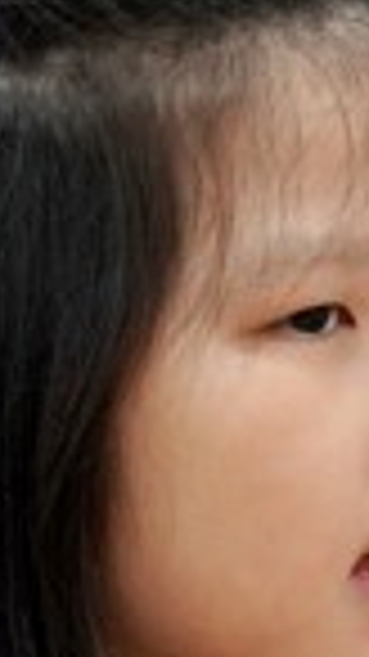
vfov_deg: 1.7
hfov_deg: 0.9
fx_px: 22535
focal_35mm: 1294
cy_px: 742
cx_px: 810
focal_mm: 200
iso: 2500
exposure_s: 1/250
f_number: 4
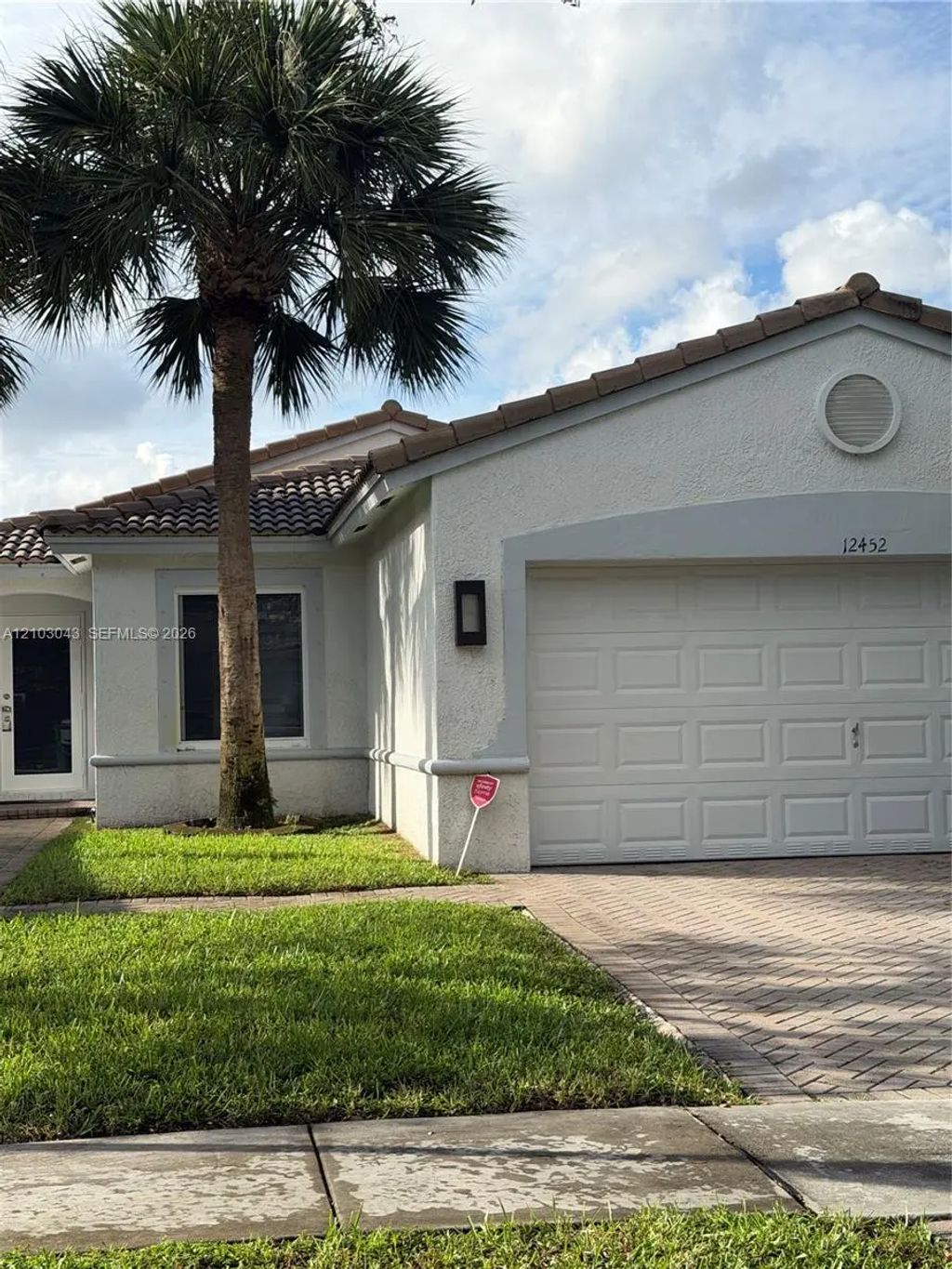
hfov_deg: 30.3
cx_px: 476
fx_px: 1760
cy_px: 634
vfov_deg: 39.7
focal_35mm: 48
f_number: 1.78
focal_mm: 6.76
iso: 64
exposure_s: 1/3378
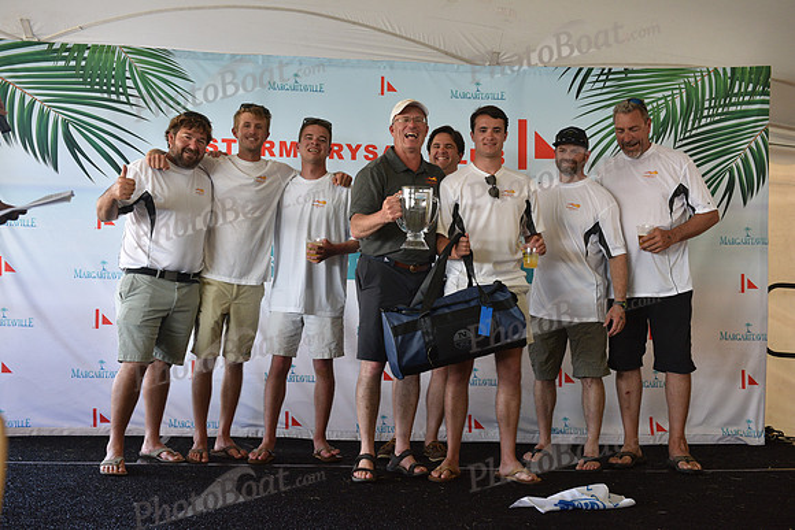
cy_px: 265
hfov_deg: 41.1
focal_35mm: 48
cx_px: 398
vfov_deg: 28.1
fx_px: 1060
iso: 800
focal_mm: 48
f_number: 4.5
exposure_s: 1/160
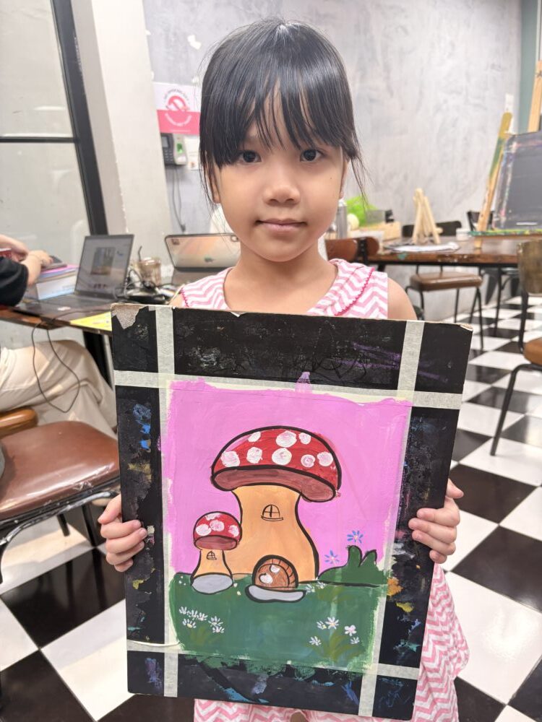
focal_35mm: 26
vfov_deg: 67.3
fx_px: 543
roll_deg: +3.8
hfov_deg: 53.1
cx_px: 271
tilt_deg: -15.2
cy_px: 361
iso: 100
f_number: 1.6
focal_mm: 5.96
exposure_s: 1/100
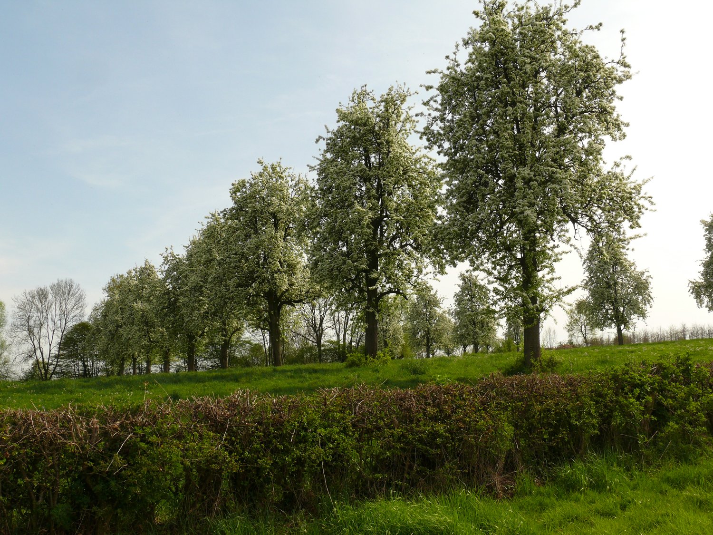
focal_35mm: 35
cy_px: 268
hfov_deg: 52.6
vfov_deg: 40.7
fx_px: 721
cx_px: 356
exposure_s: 1/320
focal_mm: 7.4
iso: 100
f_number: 6.3
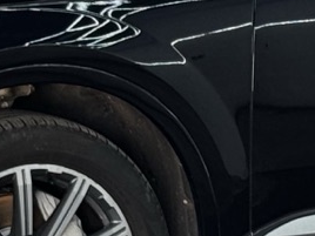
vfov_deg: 4.6
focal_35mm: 322
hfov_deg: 6.1
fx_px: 2930
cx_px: 293
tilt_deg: -1.2
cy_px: -222
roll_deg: -1.1
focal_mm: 6.76
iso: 80
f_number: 1.78
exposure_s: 1/143
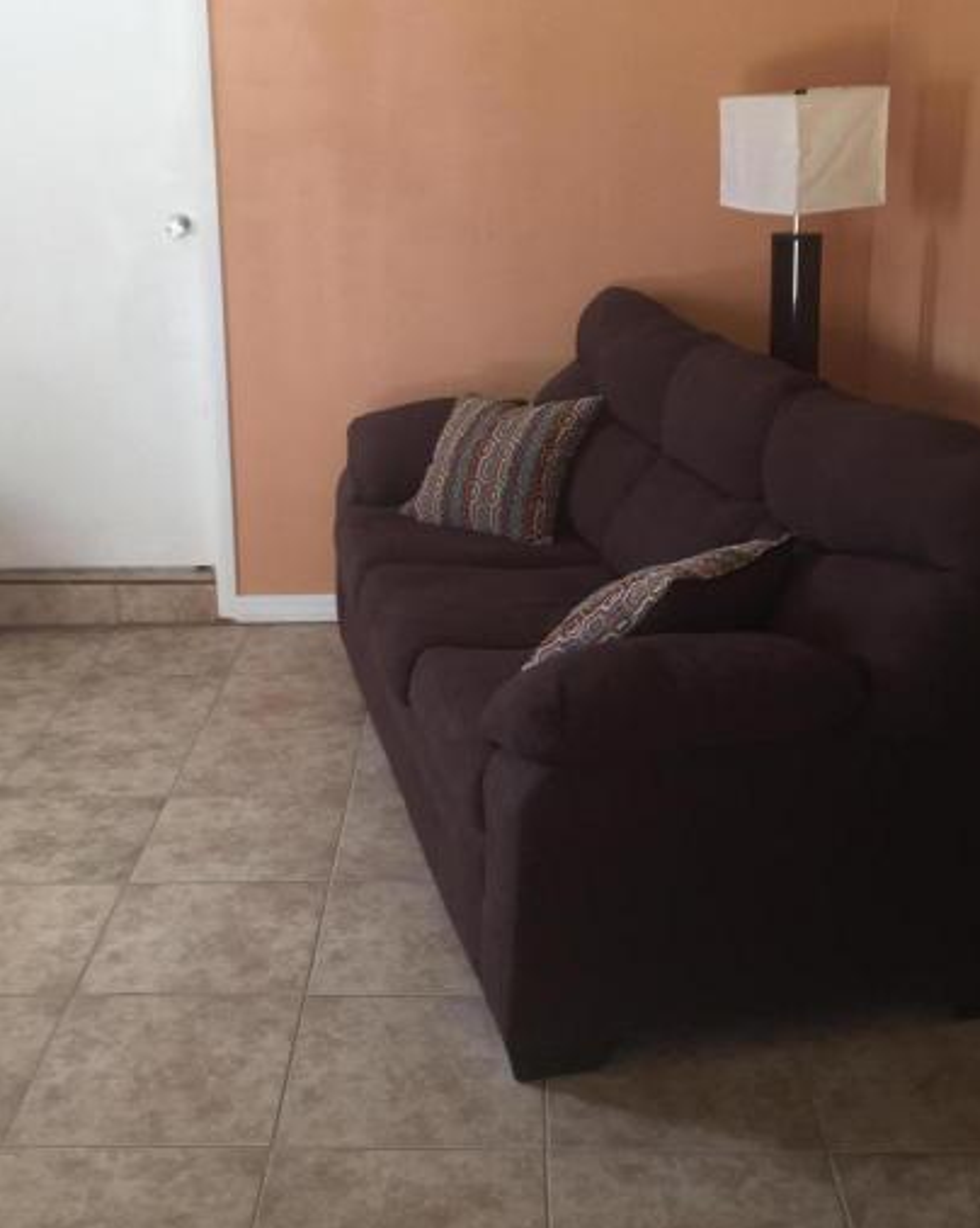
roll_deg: +2.2
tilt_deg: -17.5
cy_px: 536
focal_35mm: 43
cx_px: 425
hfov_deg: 34.8
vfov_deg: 42.8
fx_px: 1561
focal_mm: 4.15
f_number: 2.2
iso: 64
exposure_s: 1/30
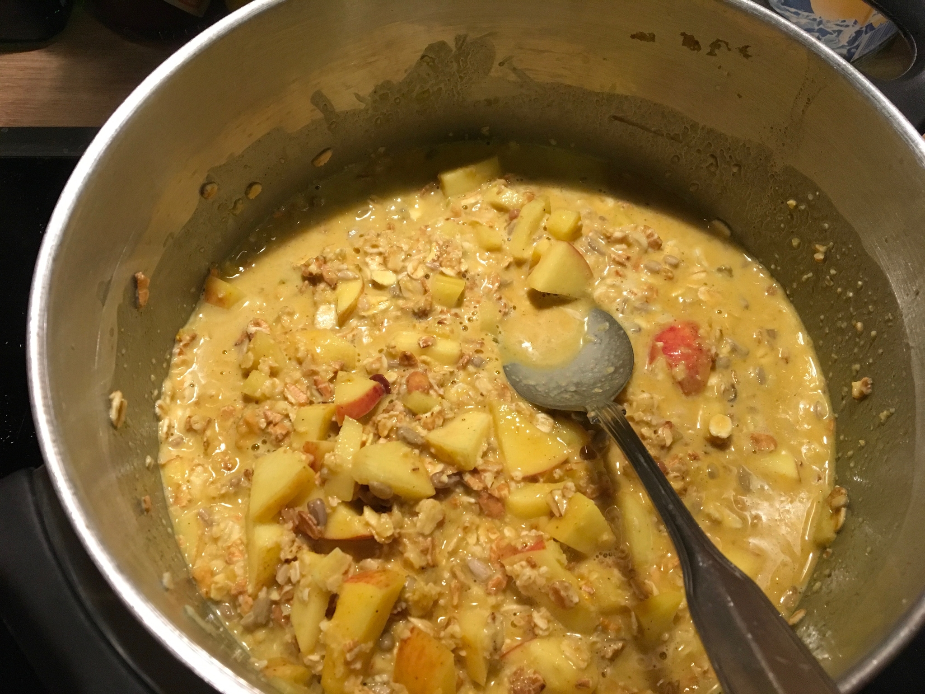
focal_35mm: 29
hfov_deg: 61.7
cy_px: 347
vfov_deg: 48.2
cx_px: 462
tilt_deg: -62.6
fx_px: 775
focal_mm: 4.15
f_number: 2.2
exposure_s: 1/33
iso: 200
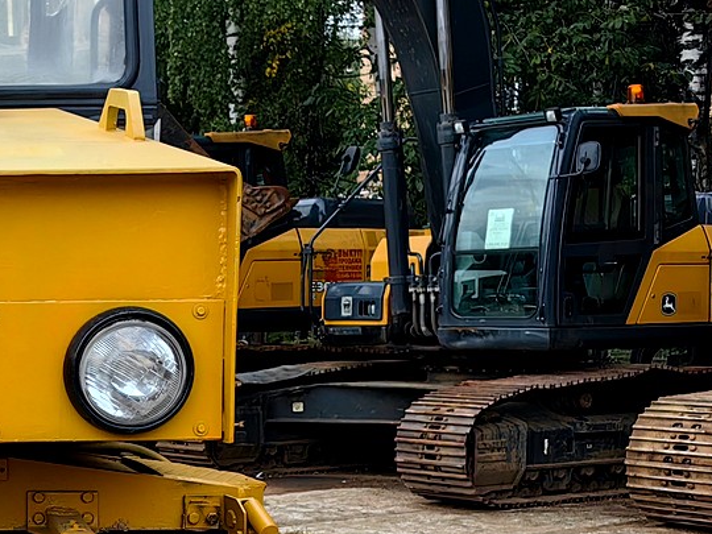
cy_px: 411
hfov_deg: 21.9
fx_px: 1645
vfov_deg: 18.3
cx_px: -219
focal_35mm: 80
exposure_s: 1/1776
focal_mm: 6.35
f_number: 2
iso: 50
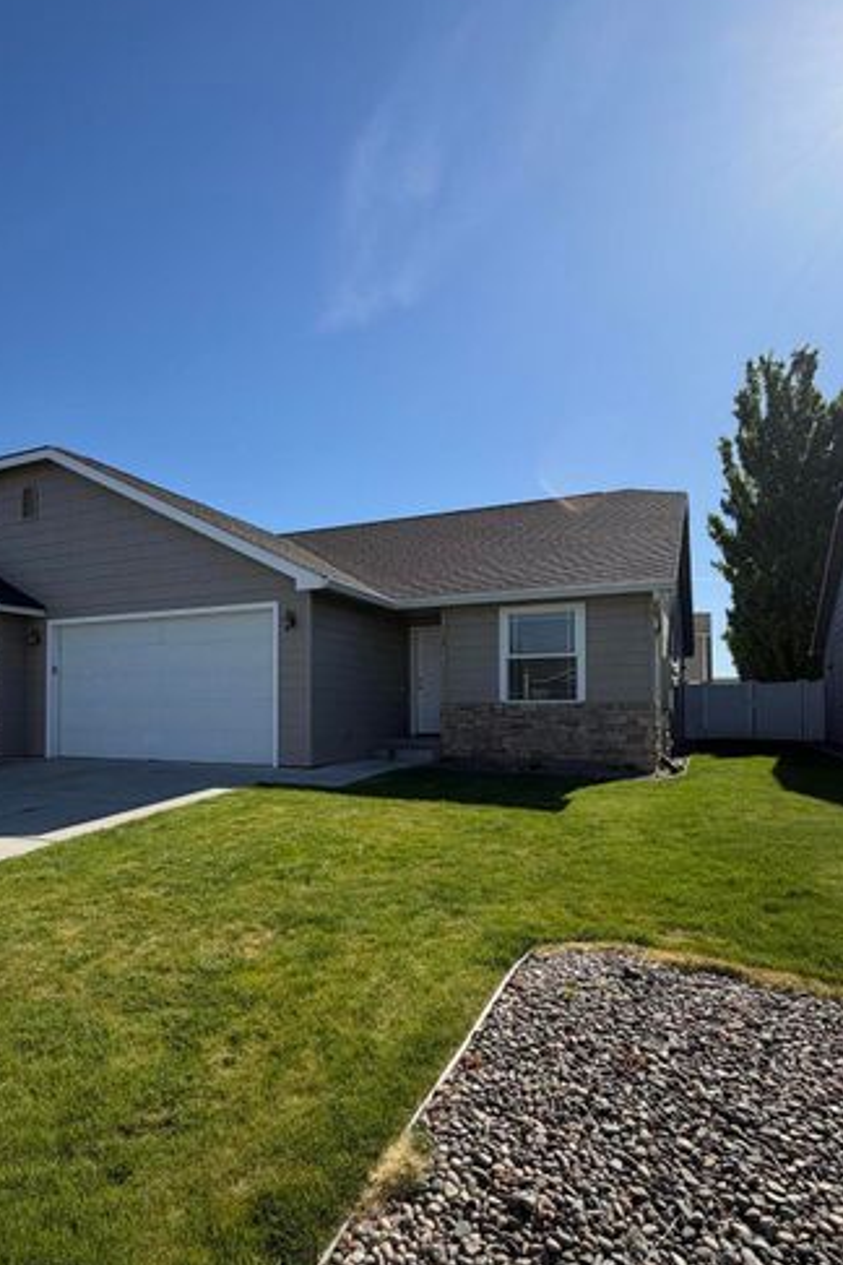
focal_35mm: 20
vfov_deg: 83.7
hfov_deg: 61.8
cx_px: 382
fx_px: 702
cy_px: 701
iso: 25
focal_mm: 2.22
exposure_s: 1/914
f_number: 2.2
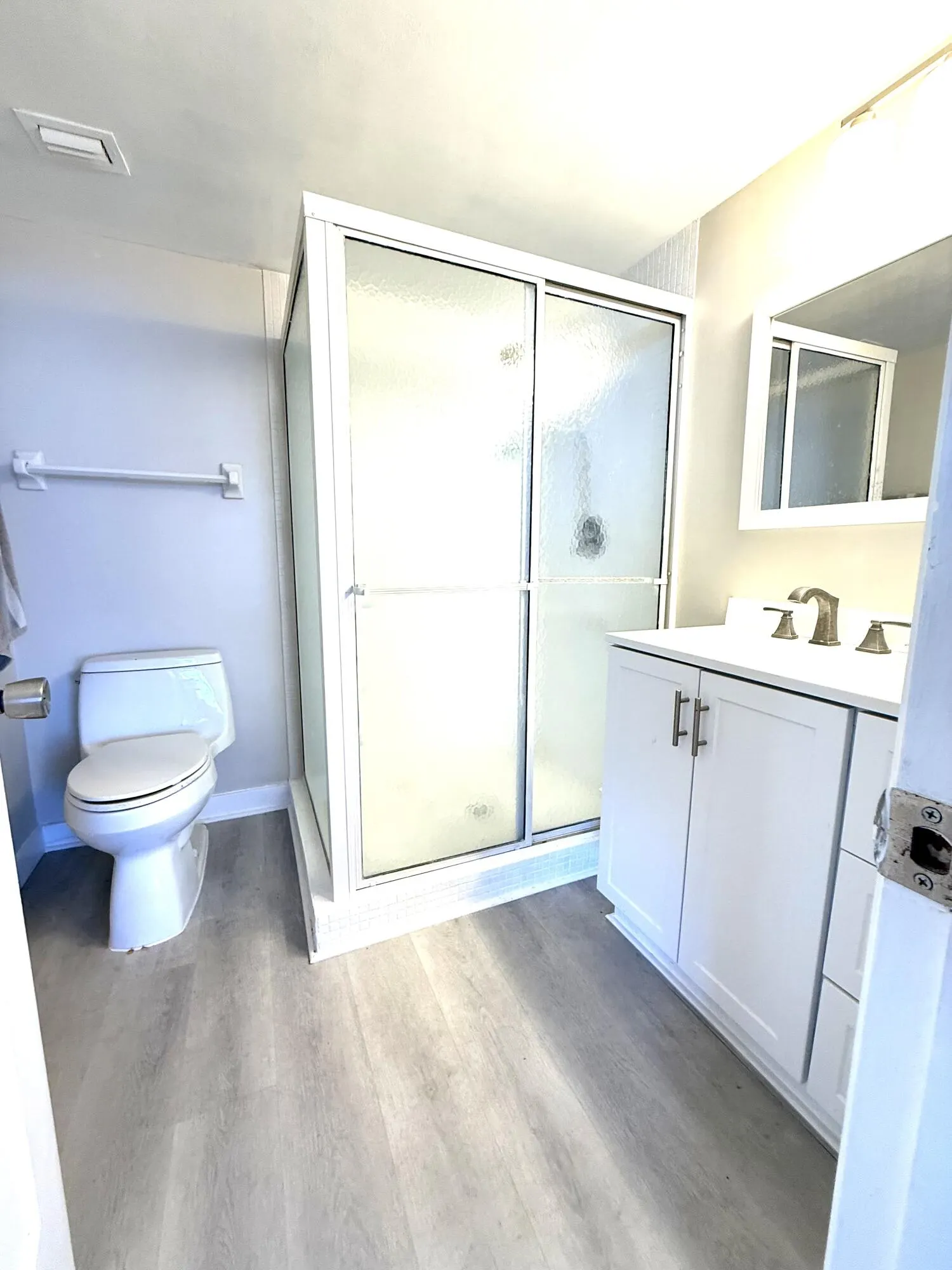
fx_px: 513
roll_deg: -0.8
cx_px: 476
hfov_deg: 85.7
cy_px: 635
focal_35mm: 14
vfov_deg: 102.1
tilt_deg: -8.0
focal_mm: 2.22
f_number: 2.2
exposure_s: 1/120
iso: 125
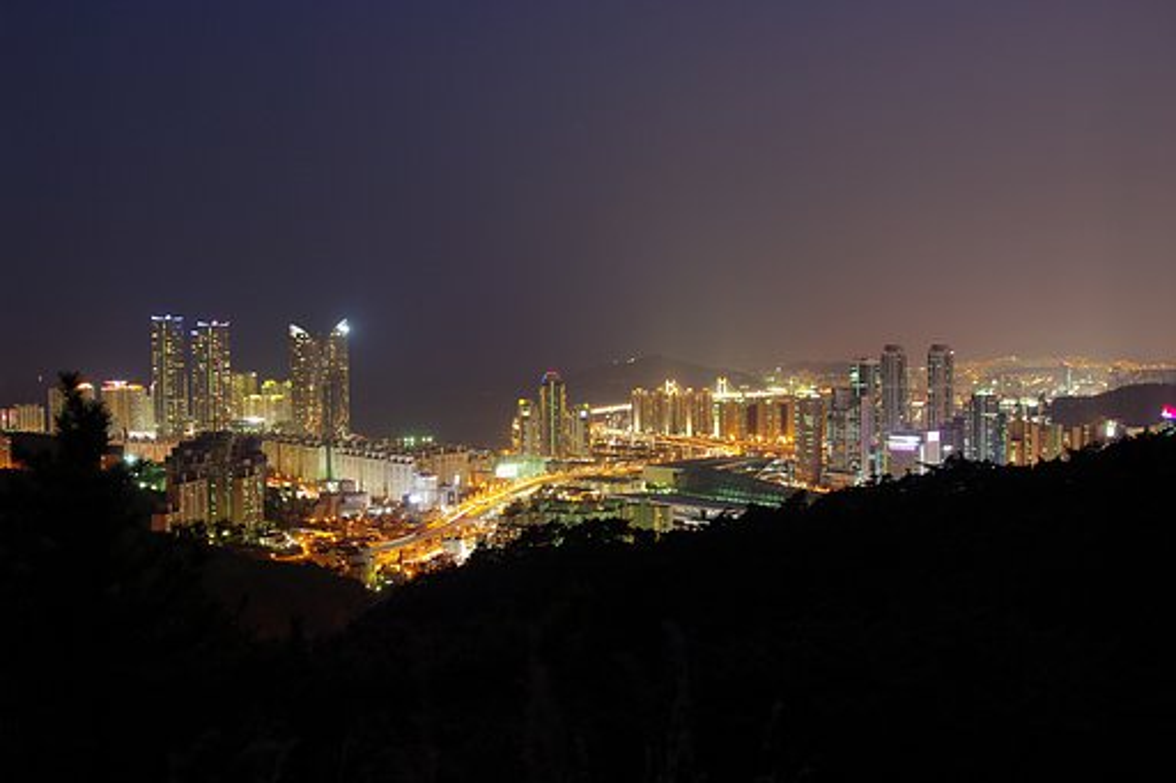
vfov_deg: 45.6
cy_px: 392
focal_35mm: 28
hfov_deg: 64.6
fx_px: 931
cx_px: 588
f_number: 5
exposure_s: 5
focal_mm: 19
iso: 200
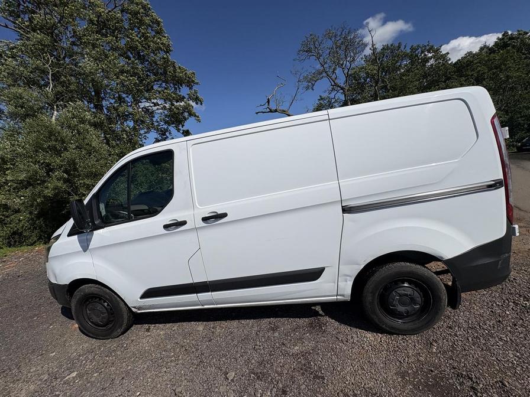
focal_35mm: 14
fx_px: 214
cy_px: 198
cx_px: 265
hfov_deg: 102.1
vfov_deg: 85.7
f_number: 2.2
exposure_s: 1/6135
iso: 32
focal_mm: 2.22
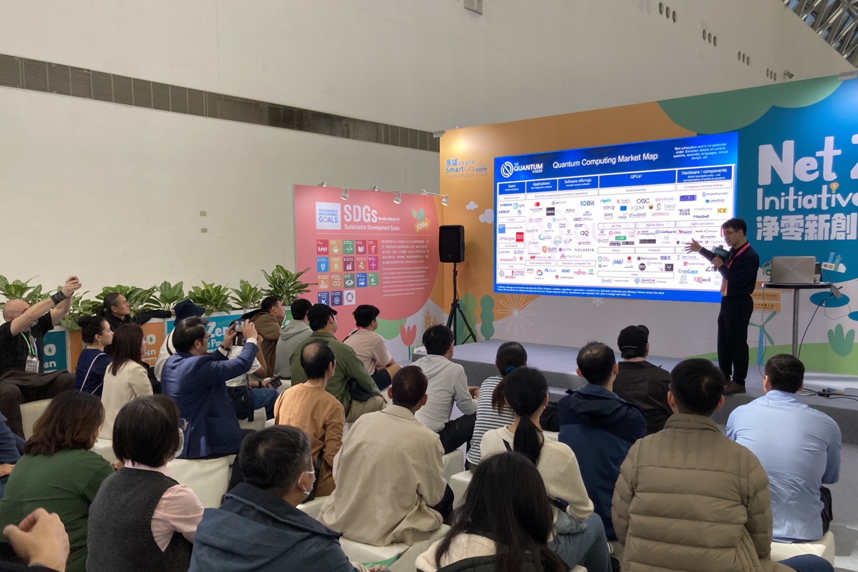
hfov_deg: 61.9
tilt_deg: -4.9
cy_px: 312
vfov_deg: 43.6
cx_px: 436
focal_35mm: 30
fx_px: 715
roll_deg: -0.4
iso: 80
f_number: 1.8
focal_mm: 3.99
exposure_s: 1/120
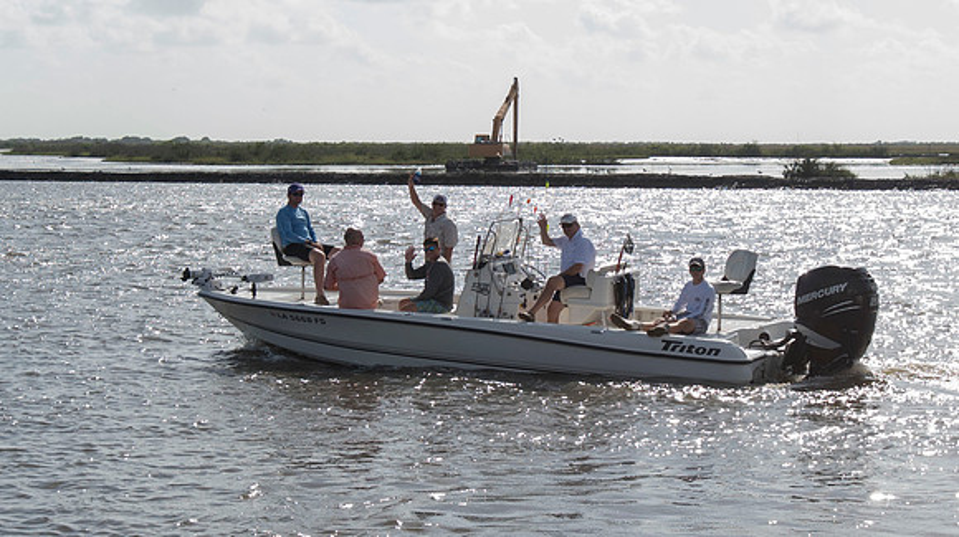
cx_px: 507
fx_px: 2412
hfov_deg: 22.5
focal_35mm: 95
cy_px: 205
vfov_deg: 12.7
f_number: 6.3
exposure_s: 1/1600
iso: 500
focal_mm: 35
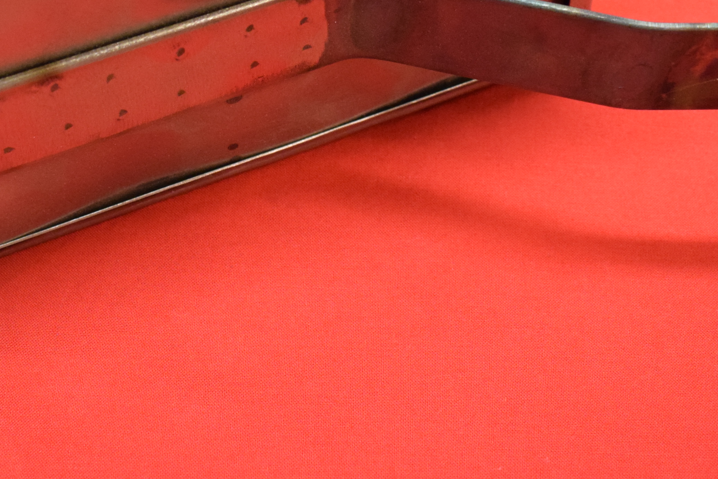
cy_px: -32
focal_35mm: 75
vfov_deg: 17.6
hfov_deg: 26.9
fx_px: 1498
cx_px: 280
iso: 2000
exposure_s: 1/125
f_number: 5
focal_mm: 23
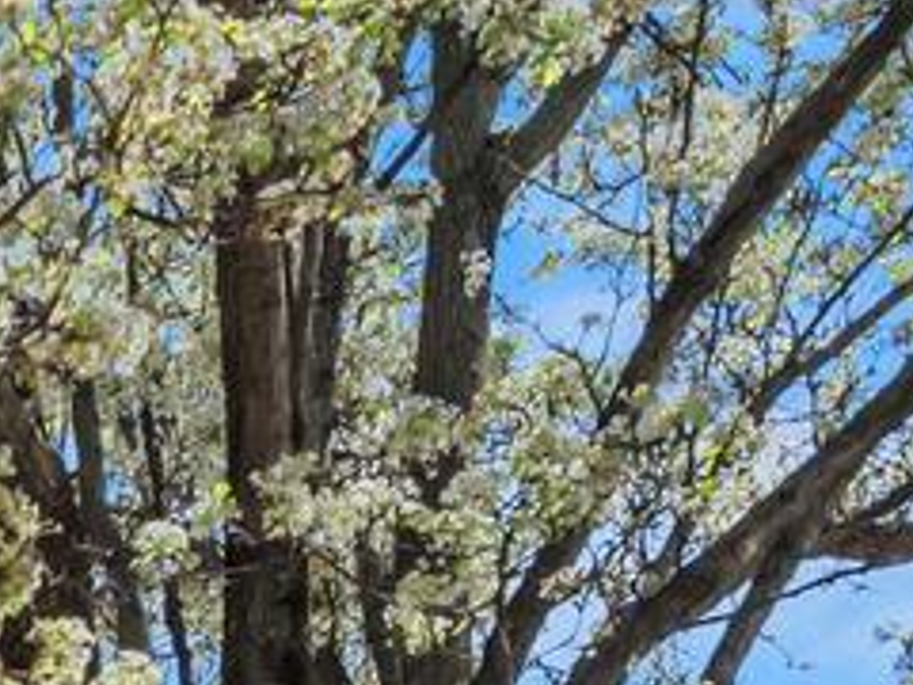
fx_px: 2743
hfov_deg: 13.5
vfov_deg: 11.4
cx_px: -1312
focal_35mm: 104
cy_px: 1730
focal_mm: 18
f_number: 9
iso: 320
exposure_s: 1/500
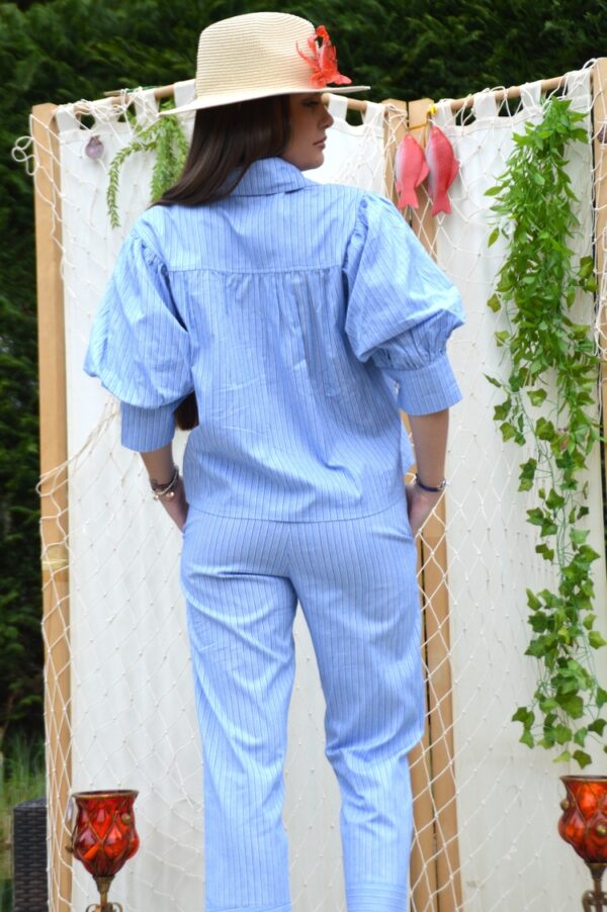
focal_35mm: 84
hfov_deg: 16.2
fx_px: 2128
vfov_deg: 24.2
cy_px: 456
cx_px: 304
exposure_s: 1/500
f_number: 5.6
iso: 250
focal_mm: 56
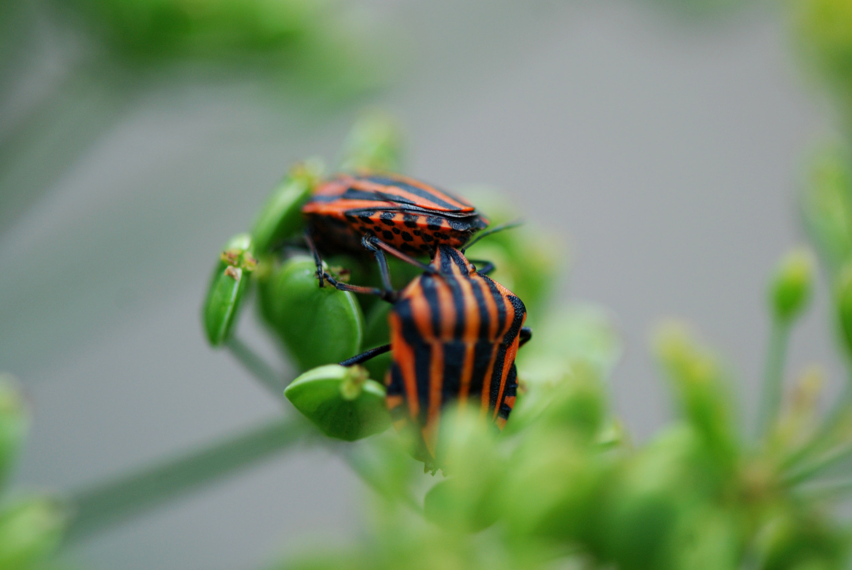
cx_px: 426
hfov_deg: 13.0
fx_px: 3732
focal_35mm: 158
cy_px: 285
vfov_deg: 8.7
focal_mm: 105
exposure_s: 1/100
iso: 320
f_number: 4
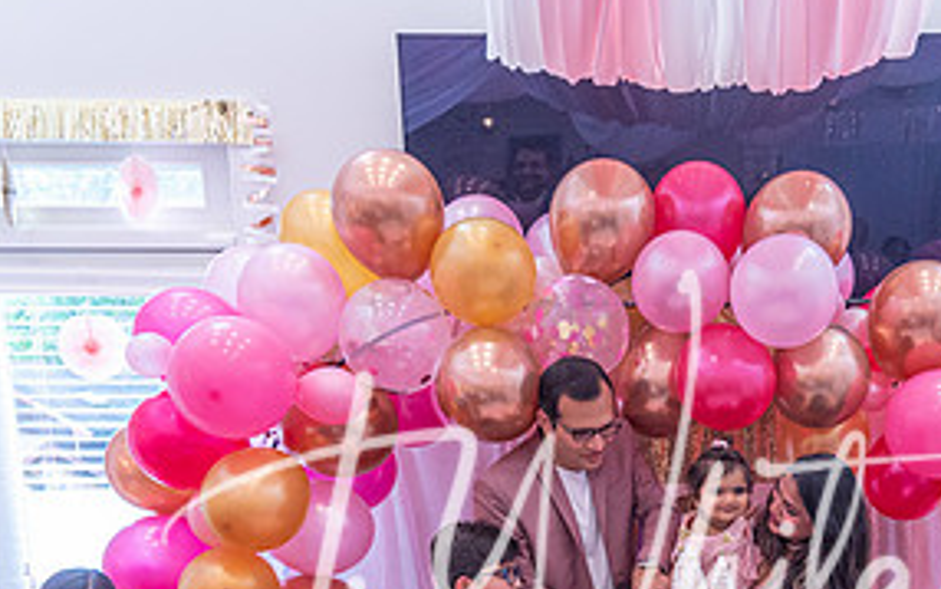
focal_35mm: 52
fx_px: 1334
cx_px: 704
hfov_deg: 37.9
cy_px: 615
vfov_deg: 23.6
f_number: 4
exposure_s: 1/125
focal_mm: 24
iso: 1600
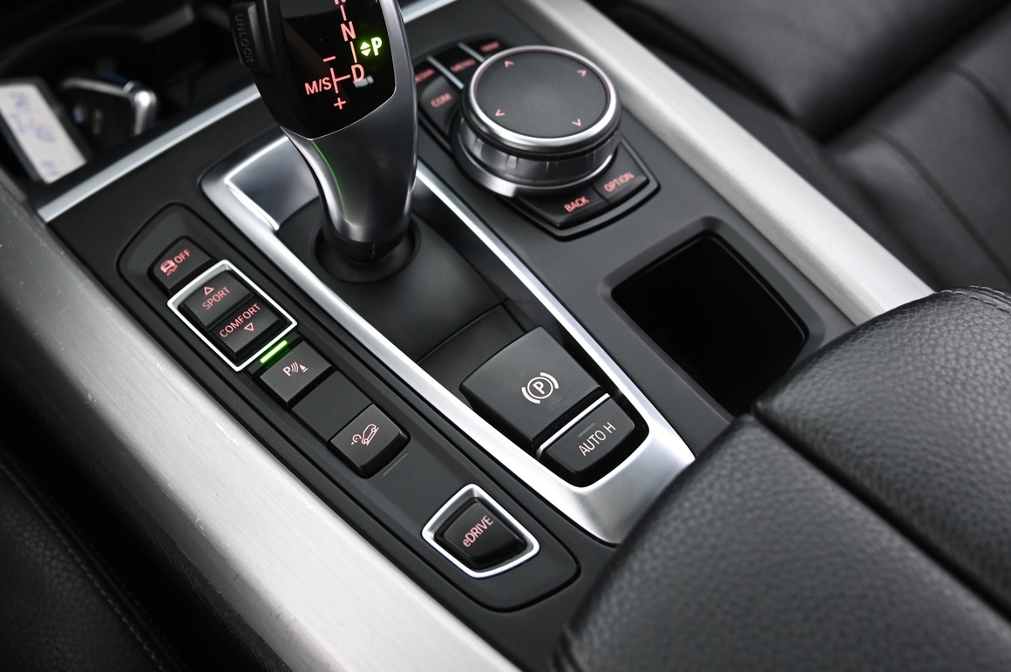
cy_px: 249
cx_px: 449
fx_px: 1178
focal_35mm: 42
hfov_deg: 46.4
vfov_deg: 31.7
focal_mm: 30
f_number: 4
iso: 2000
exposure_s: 1/10
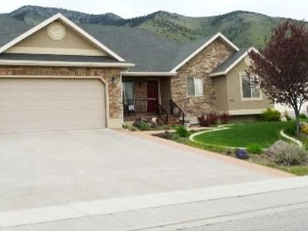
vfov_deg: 27.9
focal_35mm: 52
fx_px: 463
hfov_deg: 36.7
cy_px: 83
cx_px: 178
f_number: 3.3
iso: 100
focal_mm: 4.7
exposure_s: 1/100
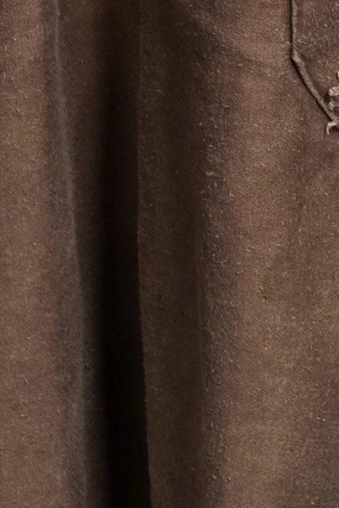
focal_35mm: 228
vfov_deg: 8.8
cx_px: 657
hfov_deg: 5.9
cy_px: -294
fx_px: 3220
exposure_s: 1/100
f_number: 5
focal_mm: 32
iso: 400
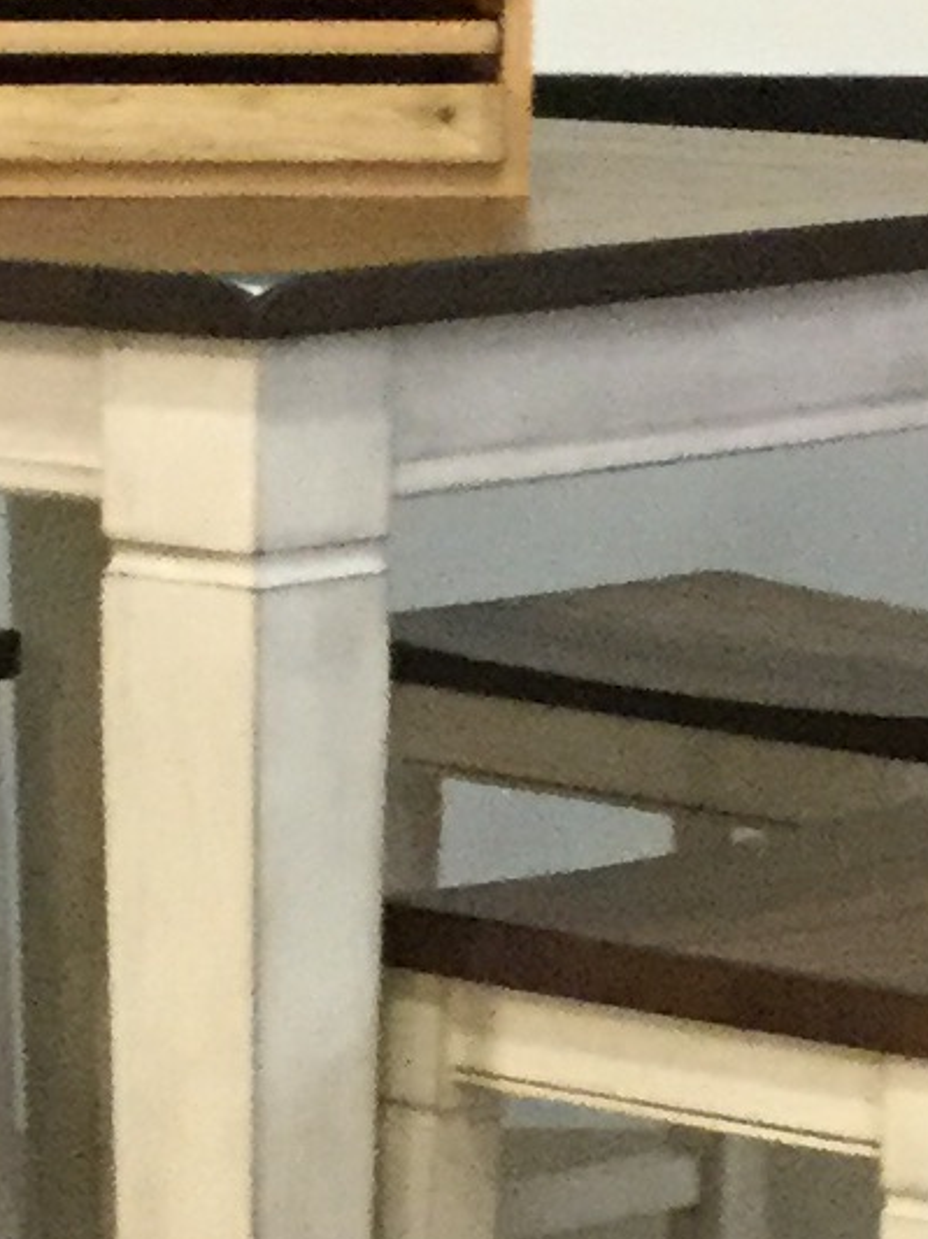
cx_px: 160
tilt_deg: -10.5
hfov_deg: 7.8
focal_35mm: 190
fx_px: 6800
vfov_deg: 10.4
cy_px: 958
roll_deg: -0.7
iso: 250
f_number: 2.4
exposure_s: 1/24
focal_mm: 3.3
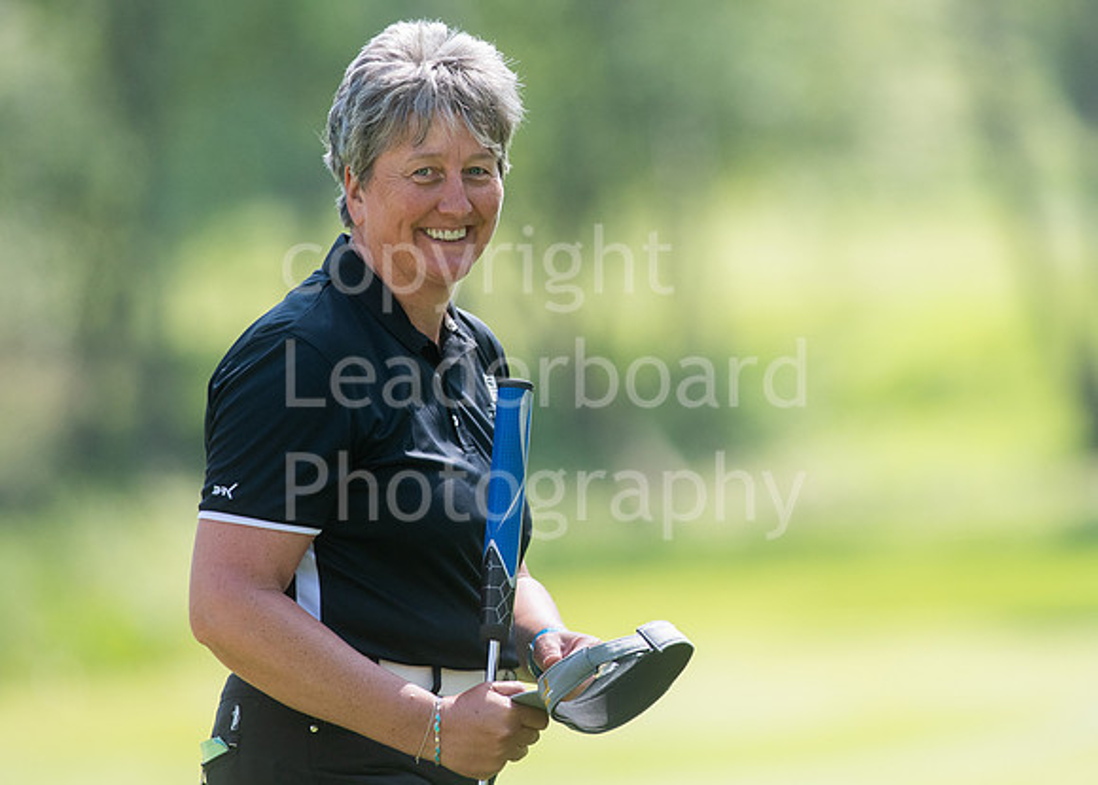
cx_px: 645
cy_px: 352
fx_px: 16256
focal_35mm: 521
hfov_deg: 3.9
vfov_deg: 2.8
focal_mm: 300
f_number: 4.5
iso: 500
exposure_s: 1/2500
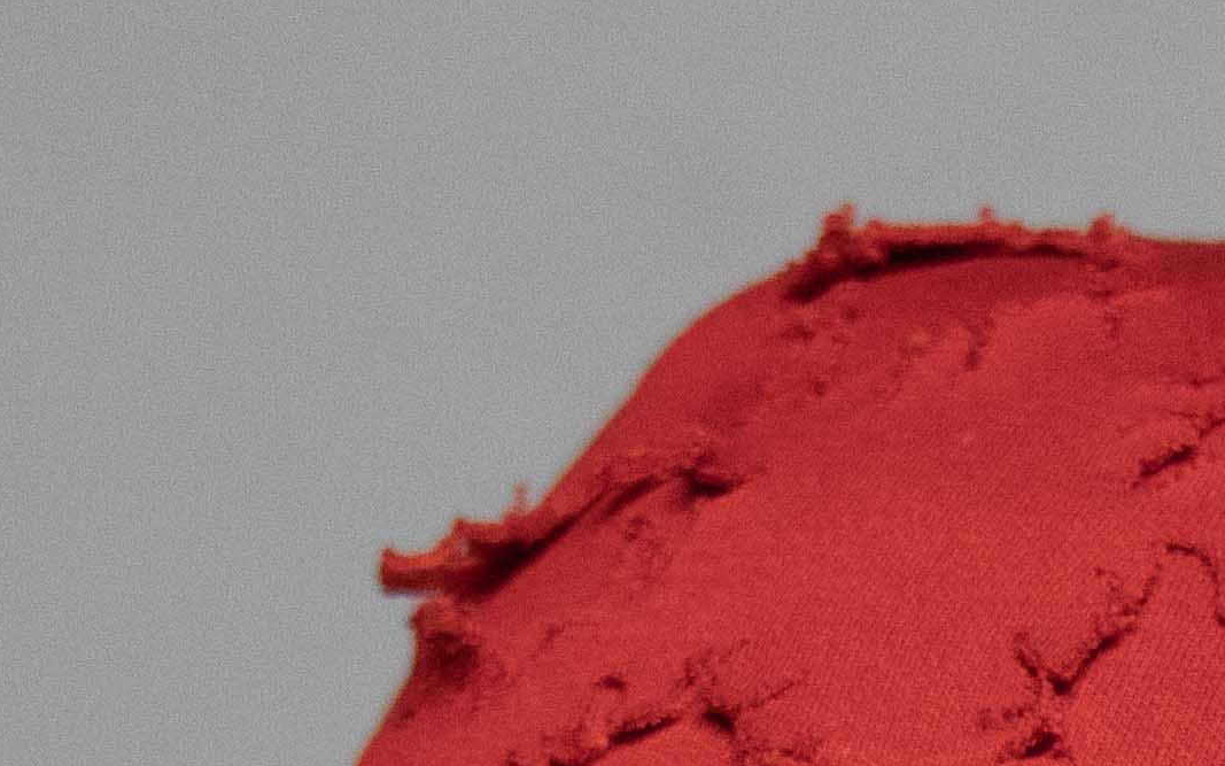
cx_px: 1455
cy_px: 2753
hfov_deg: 8.0
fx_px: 8714
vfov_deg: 4.7
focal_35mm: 261
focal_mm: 39
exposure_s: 1/160
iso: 2500
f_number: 2.8
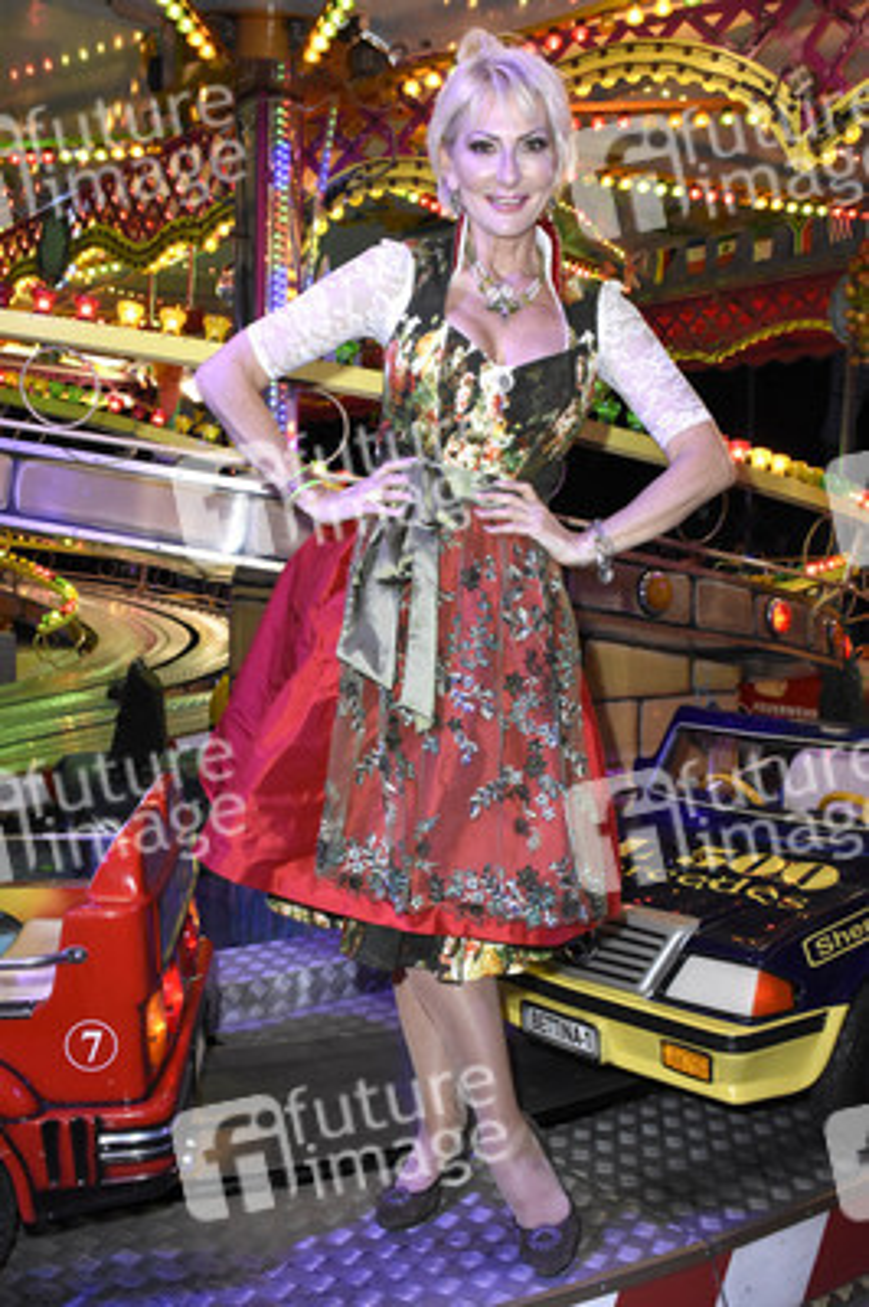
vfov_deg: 57.3
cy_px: 654
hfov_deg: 39.9
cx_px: 434
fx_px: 1197
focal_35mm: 33
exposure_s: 1/160
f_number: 9
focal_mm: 22
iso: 3200
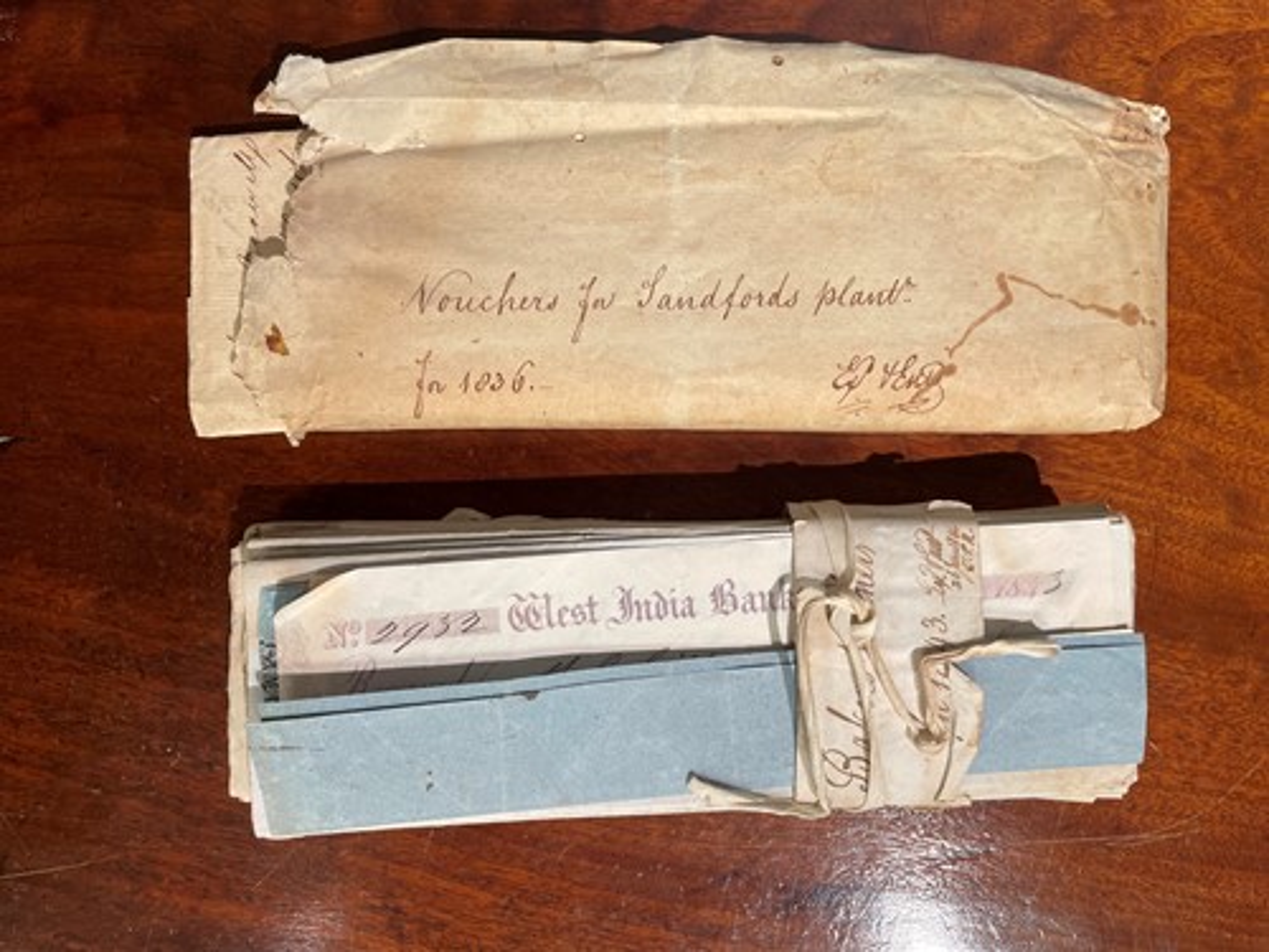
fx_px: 953
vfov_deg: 53.1
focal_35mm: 26
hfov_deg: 67.3
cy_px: 476
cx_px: 634
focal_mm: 4.2
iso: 100
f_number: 1.6
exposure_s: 1/100
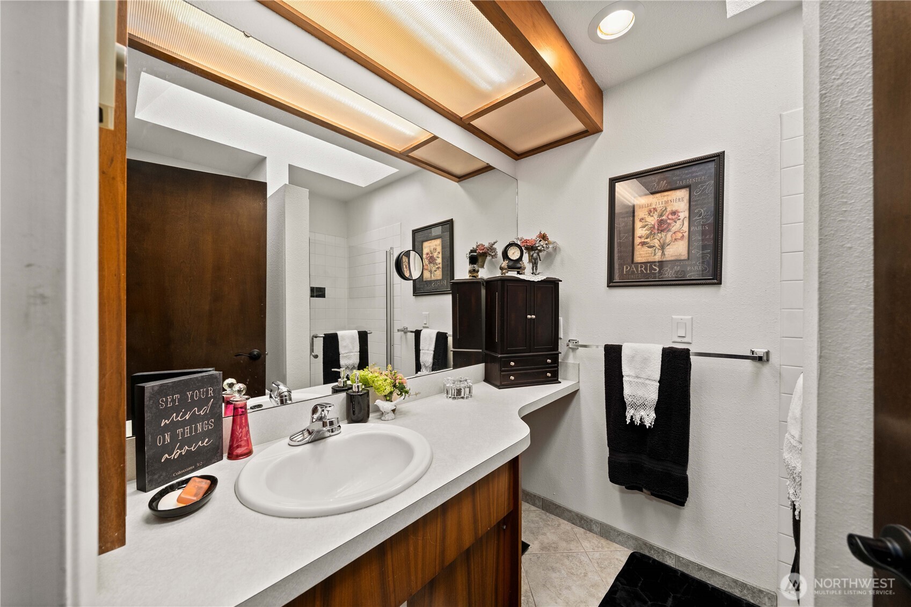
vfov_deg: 90.0
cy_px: 304
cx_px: 456
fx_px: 304
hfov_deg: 112.6
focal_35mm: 12
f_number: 6.3
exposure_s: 1/30
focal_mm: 12
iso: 800
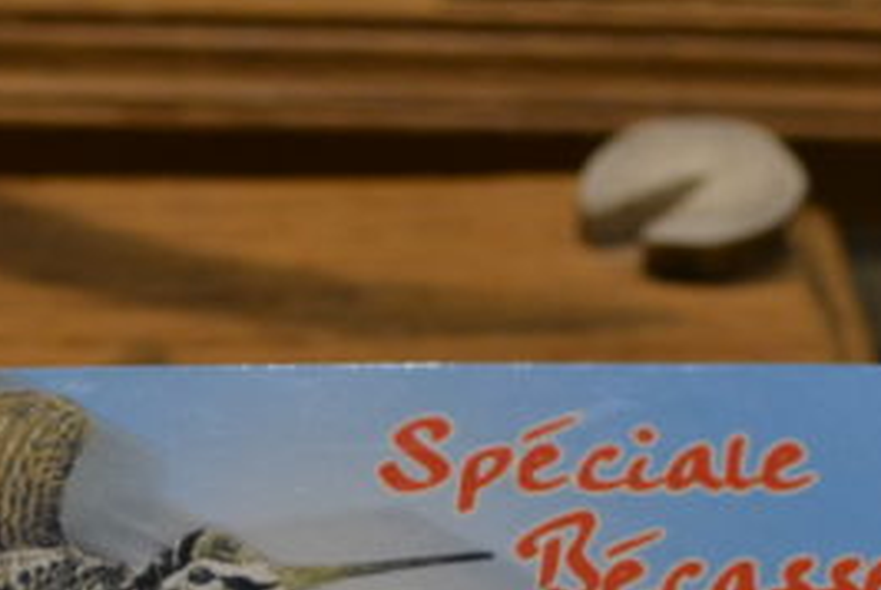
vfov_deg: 9.0
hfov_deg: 13.7
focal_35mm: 150
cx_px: 348
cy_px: 744
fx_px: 3675
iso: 450
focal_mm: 26
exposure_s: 1/60
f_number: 4.2
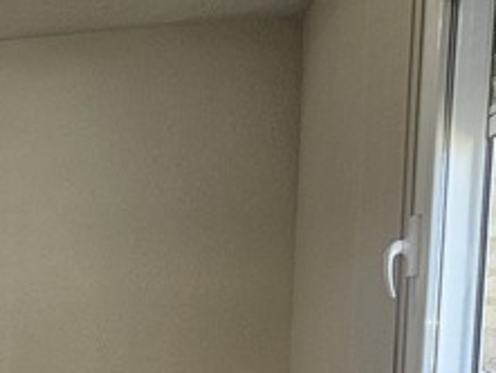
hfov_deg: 34.1
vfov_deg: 28.0
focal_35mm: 47
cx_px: -70
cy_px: 418
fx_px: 674
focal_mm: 2.2
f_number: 2.2
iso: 64
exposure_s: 1/50
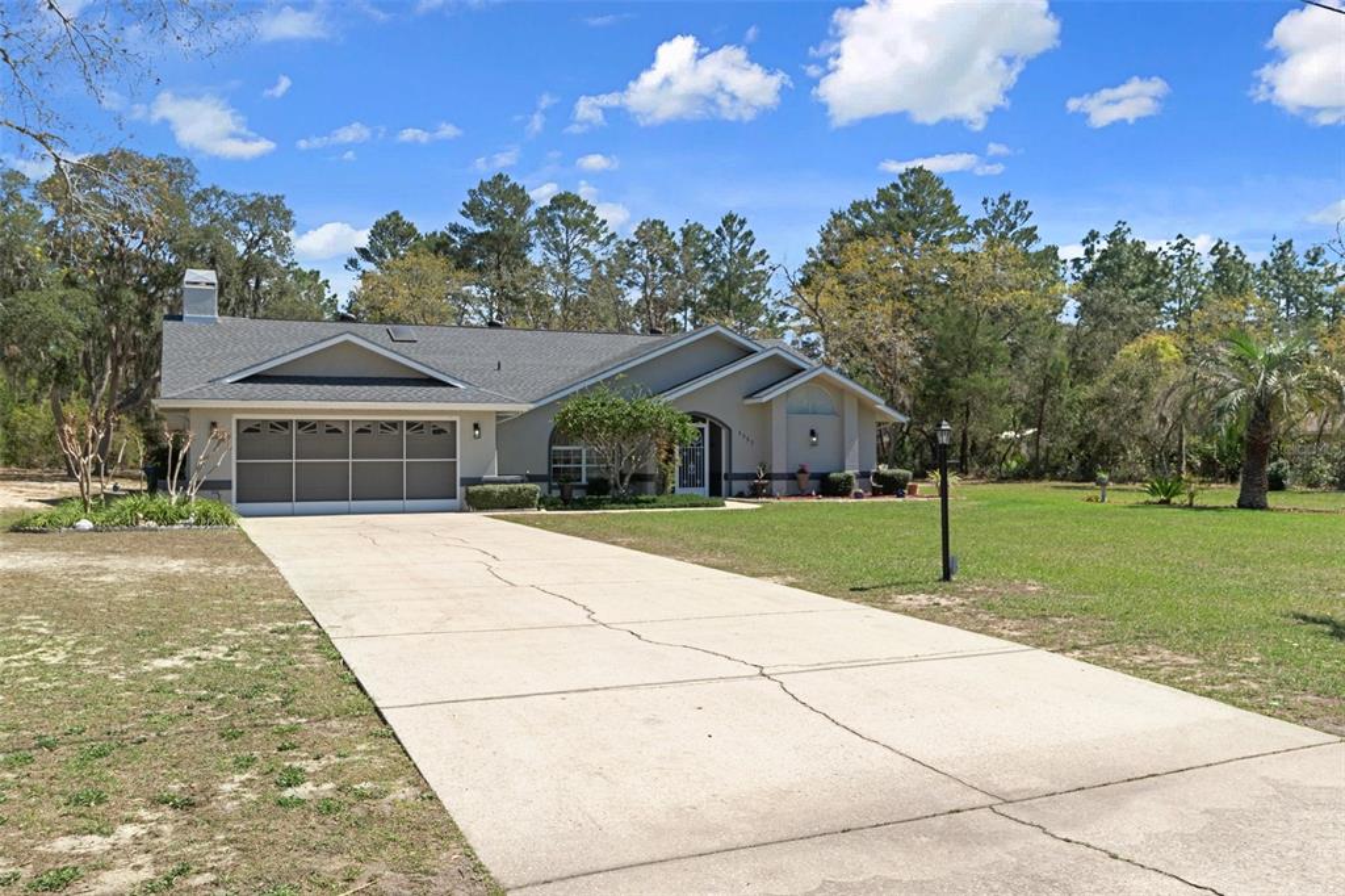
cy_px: 448
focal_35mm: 30
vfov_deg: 43.6
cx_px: 672
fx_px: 1120
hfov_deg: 61.9
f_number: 8
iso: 320
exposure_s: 1/350
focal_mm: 20
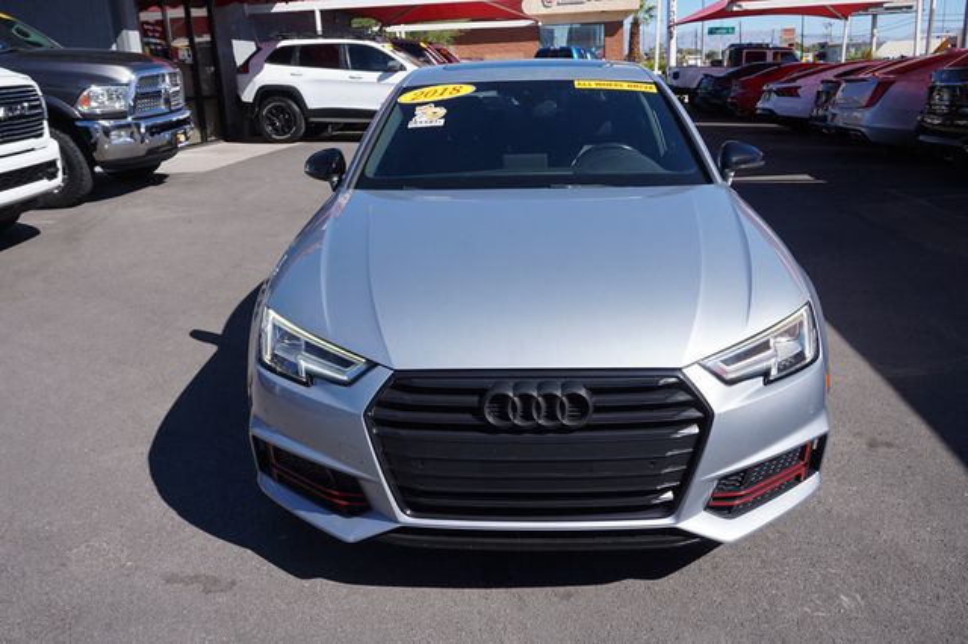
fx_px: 847
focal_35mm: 32
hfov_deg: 59.5
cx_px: 484
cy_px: 322
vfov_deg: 41.7
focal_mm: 21
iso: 100
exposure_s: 1/250
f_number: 8
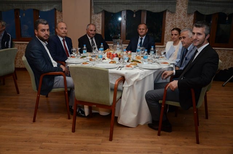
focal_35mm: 33
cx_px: 116
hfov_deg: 57.3
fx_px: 213
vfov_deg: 39.8
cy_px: 77
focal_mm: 22
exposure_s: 1/200
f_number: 3.8
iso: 1600
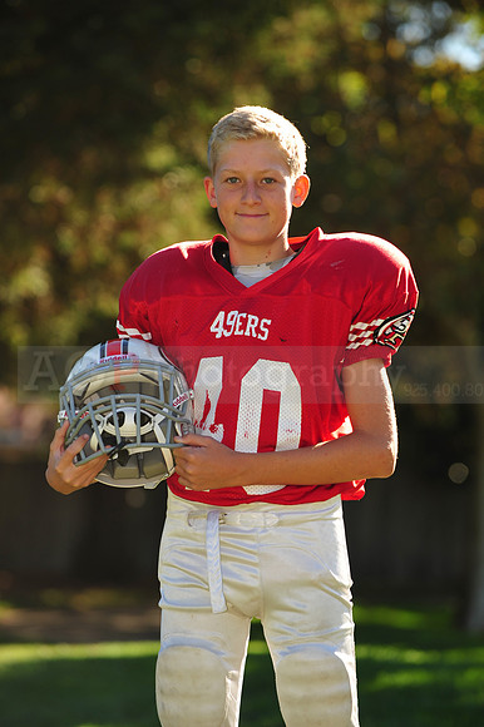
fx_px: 3634
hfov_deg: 7.6
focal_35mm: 180
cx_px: 242
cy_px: 364
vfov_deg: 11.4
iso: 200
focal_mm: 180
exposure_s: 1/400
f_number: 4.5
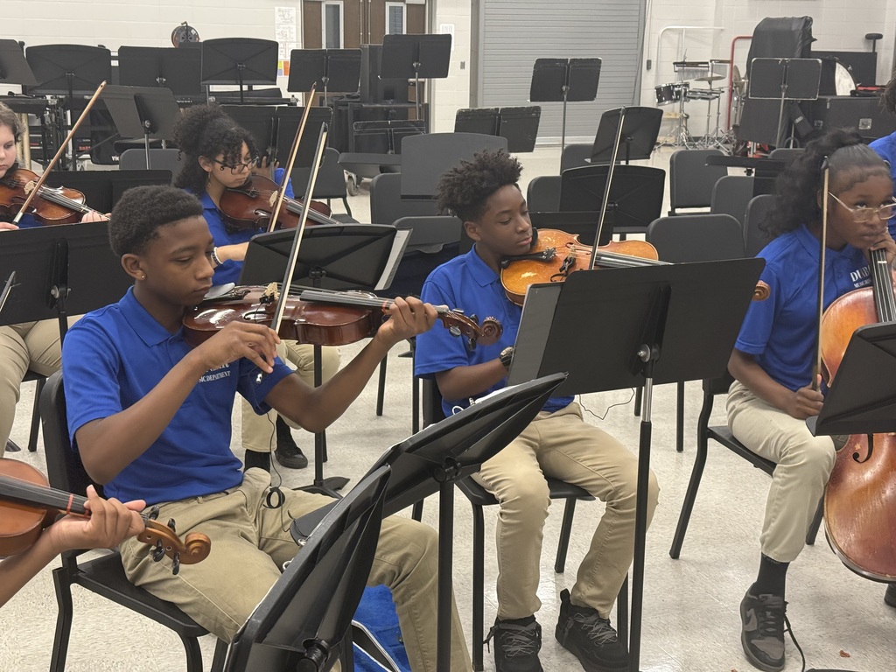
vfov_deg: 30.3
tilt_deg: -12.7
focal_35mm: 48
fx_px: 1242
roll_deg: -1.5
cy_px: 336
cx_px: 448
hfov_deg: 39.7
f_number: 1.78
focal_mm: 6.76
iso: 320
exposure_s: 1/120
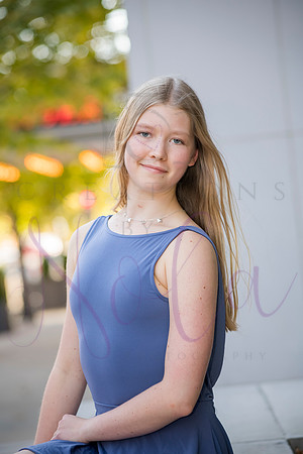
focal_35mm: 120
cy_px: 227
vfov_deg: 17.1
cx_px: 152
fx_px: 1515
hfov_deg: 11.4
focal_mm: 120
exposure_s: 1/400
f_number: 4.5
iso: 800
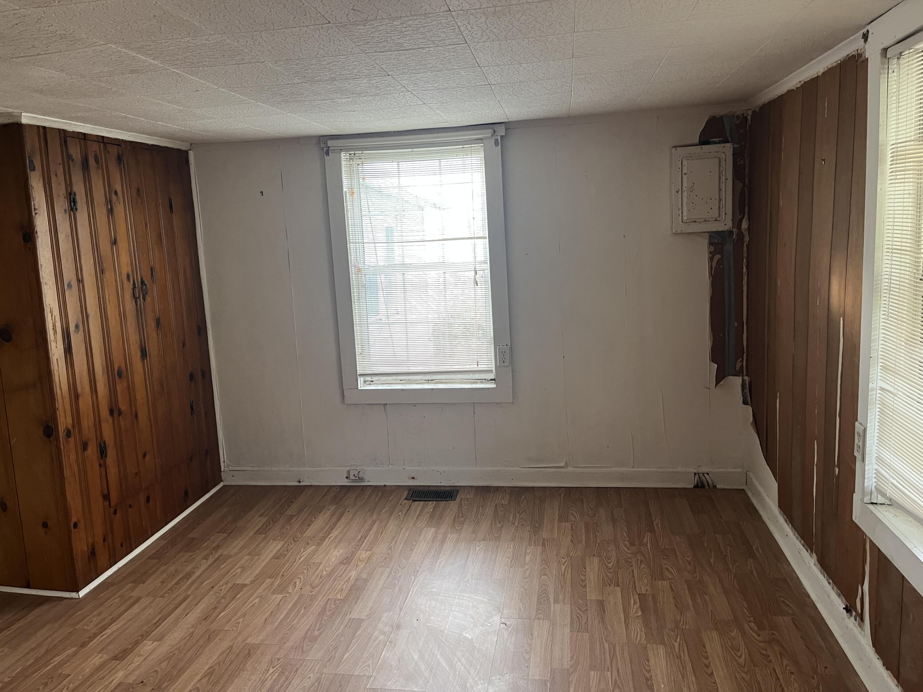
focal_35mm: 26
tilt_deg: -8.9
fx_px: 693
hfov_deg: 67.3
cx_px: 462
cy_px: 346
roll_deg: +1.6
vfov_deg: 53.1
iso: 250
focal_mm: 5.1
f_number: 1.6
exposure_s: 1/60
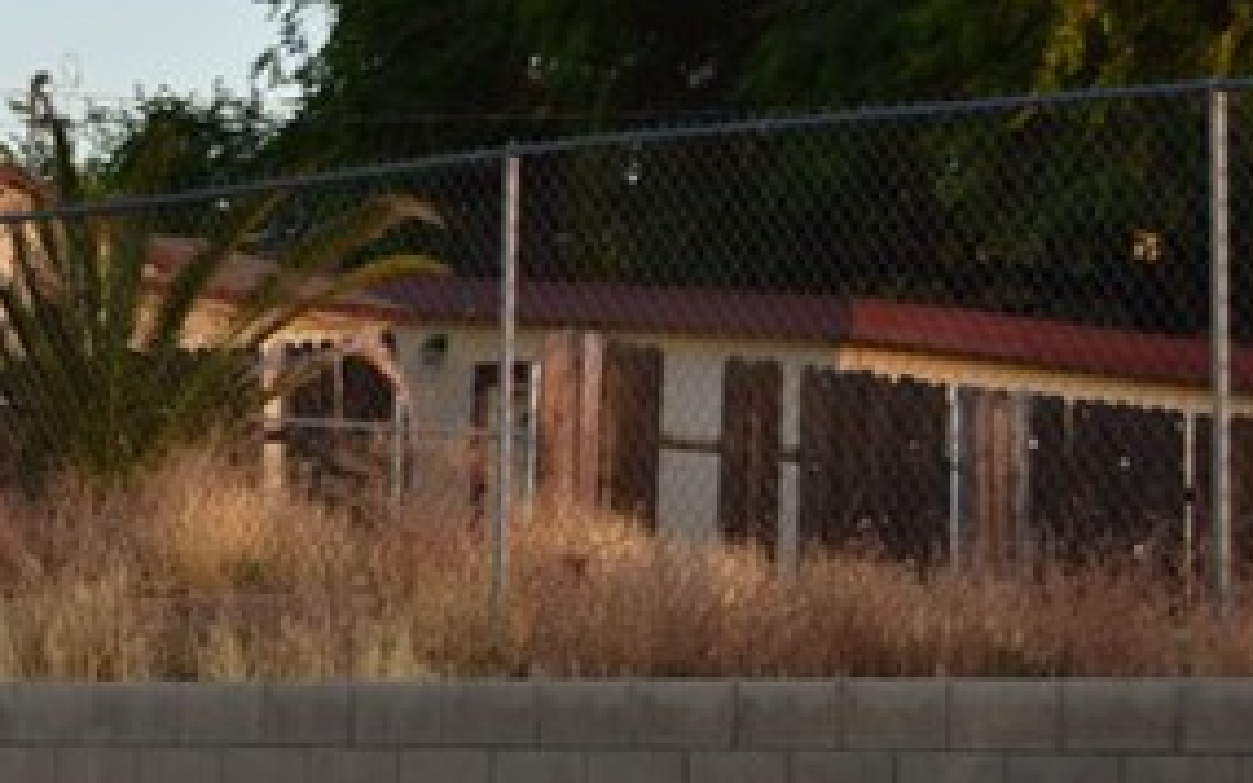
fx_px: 6549
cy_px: 35
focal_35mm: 192
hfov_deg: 10.4
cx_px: -932
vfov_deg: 6.8
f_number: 9
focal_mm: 35
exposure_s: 1/125
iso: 400
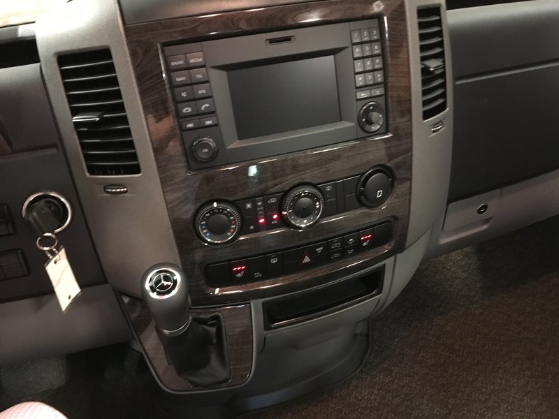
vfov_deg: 48.2
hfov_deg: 61.7
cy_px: 210
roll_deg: +1.8
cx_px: 280
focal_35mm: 29
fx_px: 468
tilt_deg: -36.8
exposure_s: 1/15
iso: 500
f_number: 2.2
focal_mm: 4.15
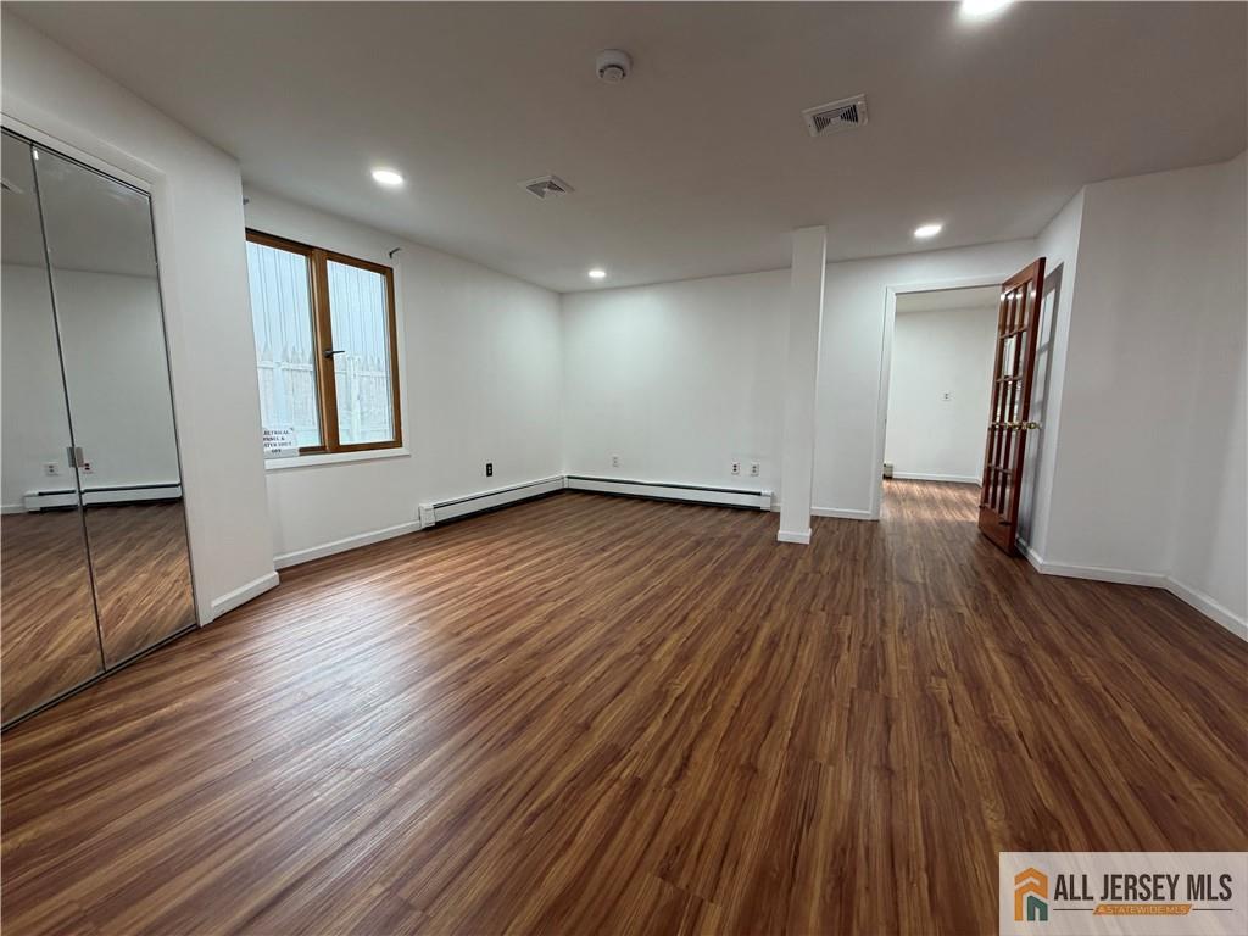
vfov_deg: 85.7
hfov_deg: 102.1
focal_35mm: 14
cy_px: 468
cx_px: 624
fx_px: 505
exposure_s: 1/120
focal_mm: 2.22
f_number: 2.2
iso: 200
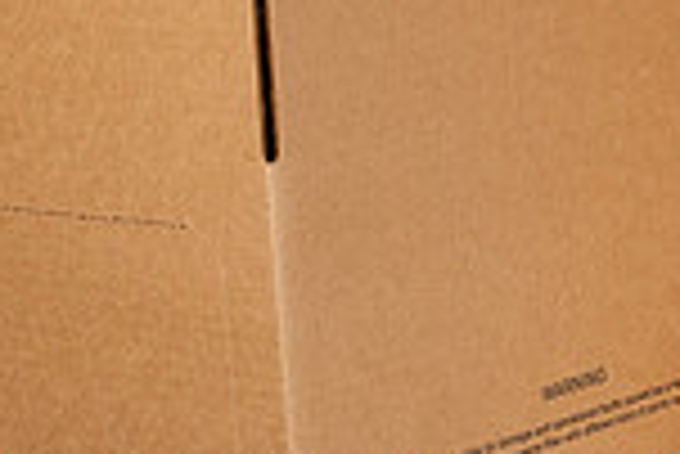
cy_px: 348
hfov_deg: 9.6
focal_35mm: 211
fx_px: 3989
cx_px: 815
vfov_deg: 6.5
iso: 160
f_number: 8
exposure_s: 1/125
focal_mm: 55
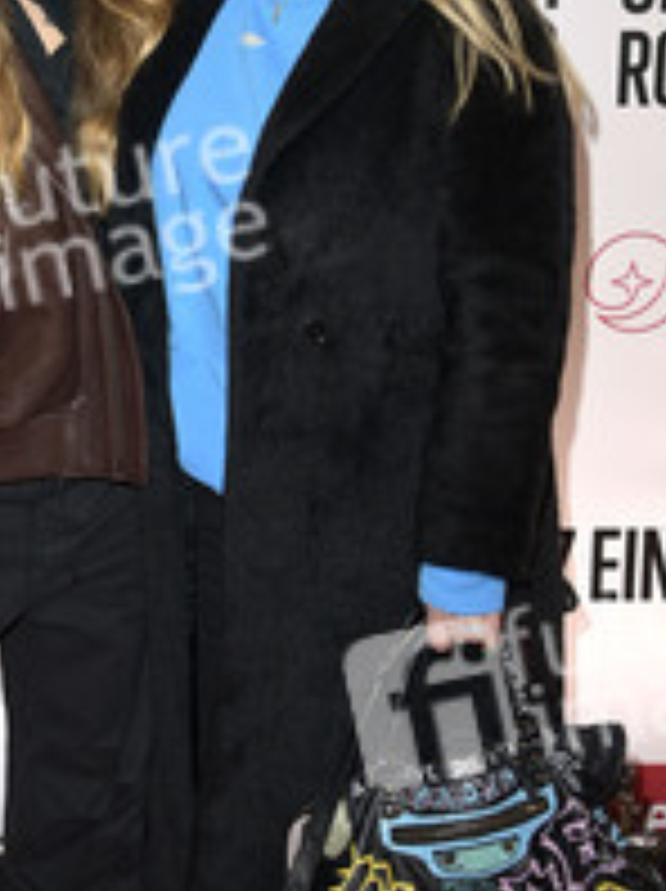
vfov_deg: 27.8
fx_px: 1800
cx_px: 166
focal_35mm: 70
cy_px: 459
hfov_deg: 20.8
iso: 500
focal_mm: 36
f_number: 5.6
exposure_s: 1/250
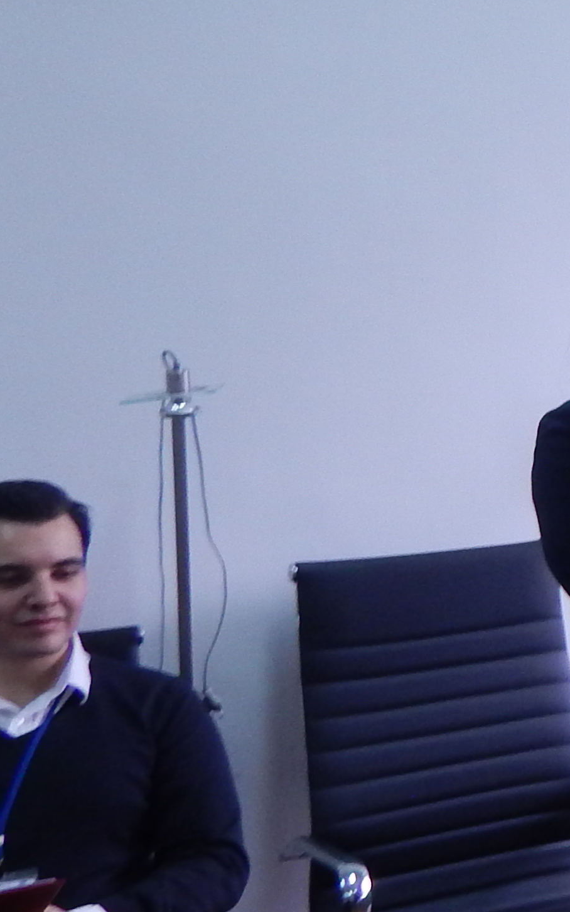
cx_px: 1333
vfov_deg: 27.7
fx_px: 1839
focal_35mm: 74
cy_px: 332
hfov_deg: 13.4
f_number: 3
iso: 180
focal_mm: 4
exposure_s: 1/30
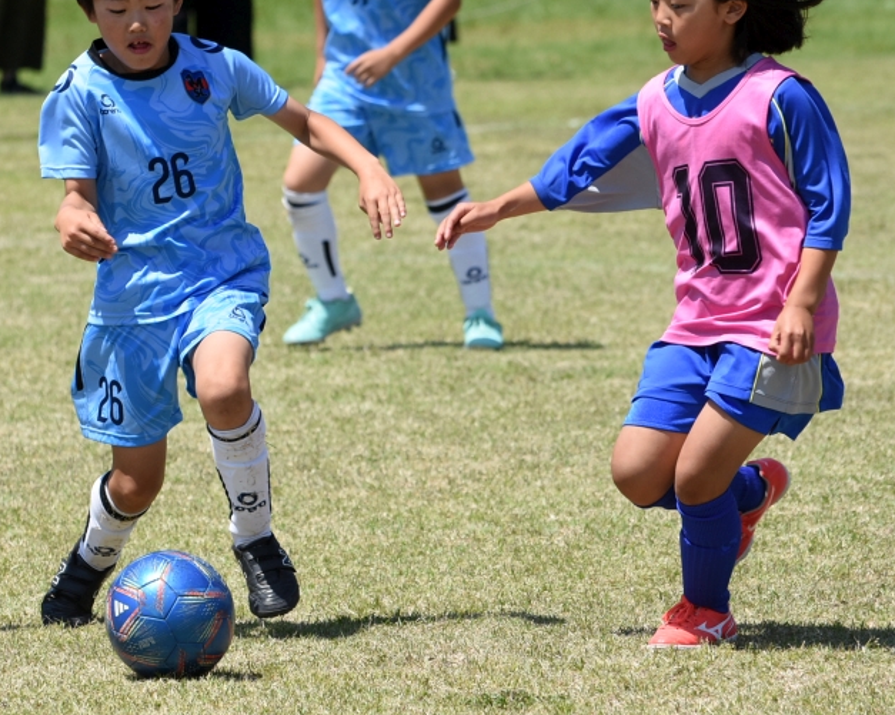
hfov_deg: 6.8
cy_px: 290
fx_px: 7493
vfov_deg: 5.5
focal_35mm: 283
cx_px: 291
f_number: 7.1
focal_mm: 140
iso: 400
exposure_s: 1/1600
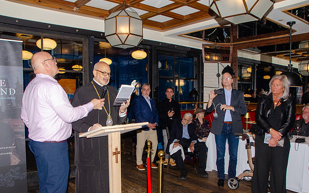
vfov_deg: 44.5
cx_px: 157
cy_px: 103
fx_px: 236
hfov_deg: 66.5
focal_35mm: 28
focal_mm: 18
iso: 2500
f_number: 11
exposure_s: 1/125
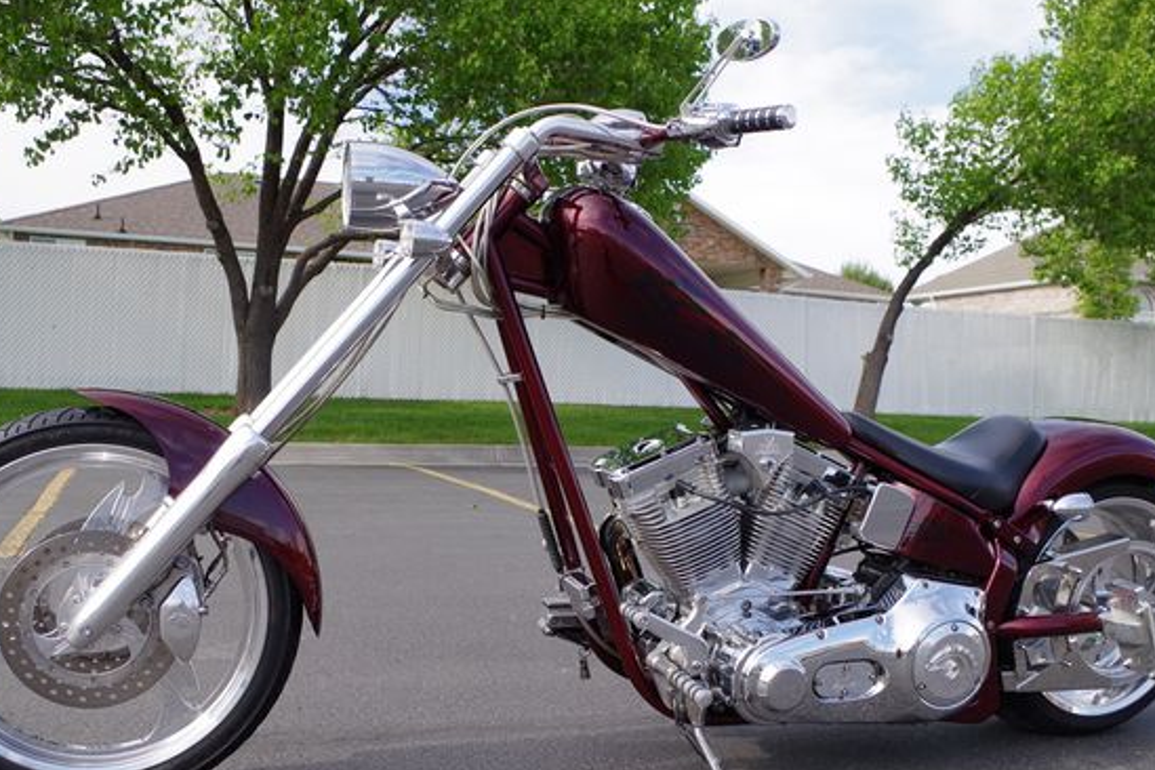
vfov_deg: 37.8
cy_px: 432
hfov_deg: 54.4
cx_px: 541
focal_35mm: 35
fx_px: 1123
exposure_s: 1/250
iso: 200
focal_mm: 20
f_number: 5.6
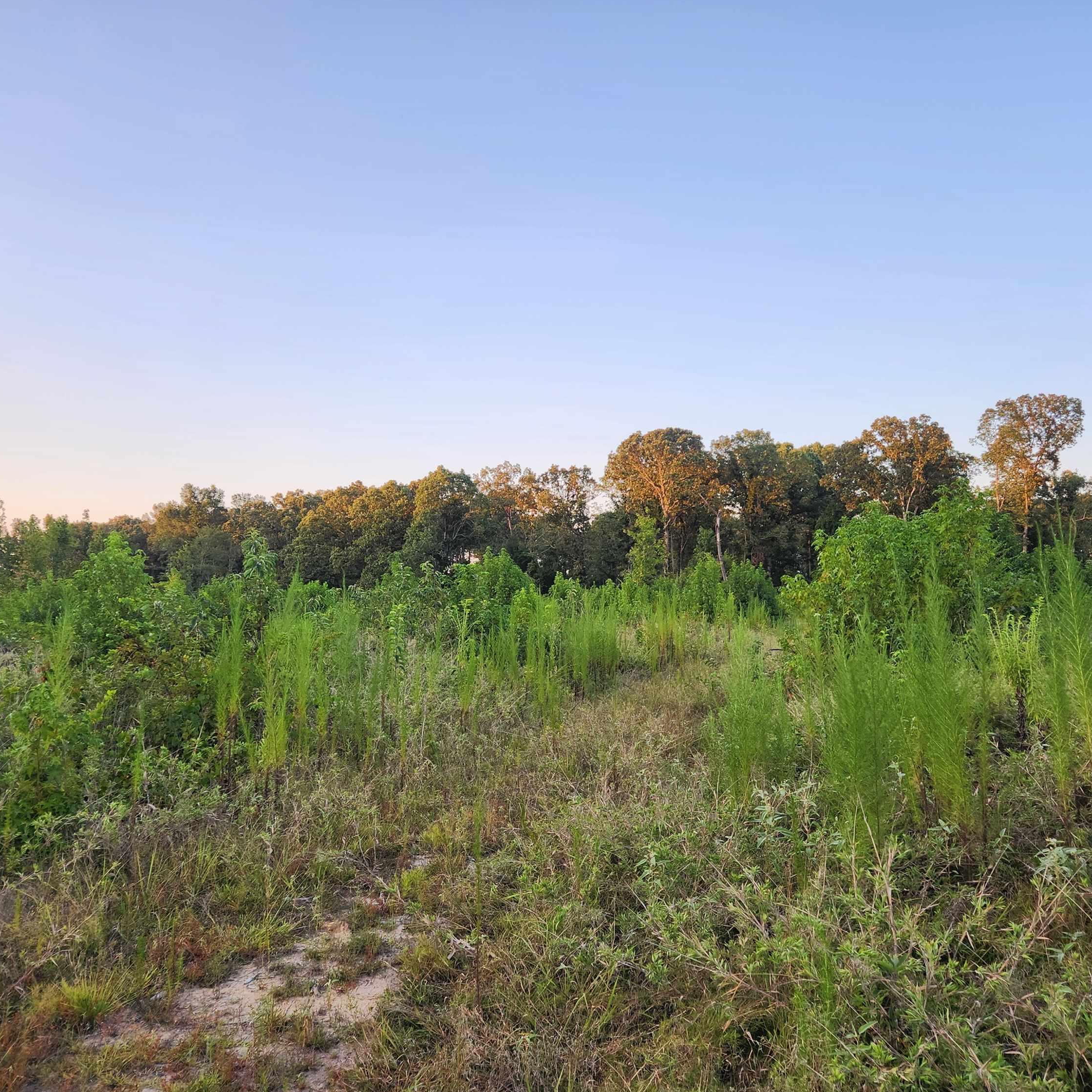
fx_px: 999
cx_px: 591
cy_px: 553
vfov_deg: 57.3
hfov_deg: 57.2
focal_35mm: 28
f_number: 1.8
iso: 20
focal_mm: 5.4
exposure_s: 1/180
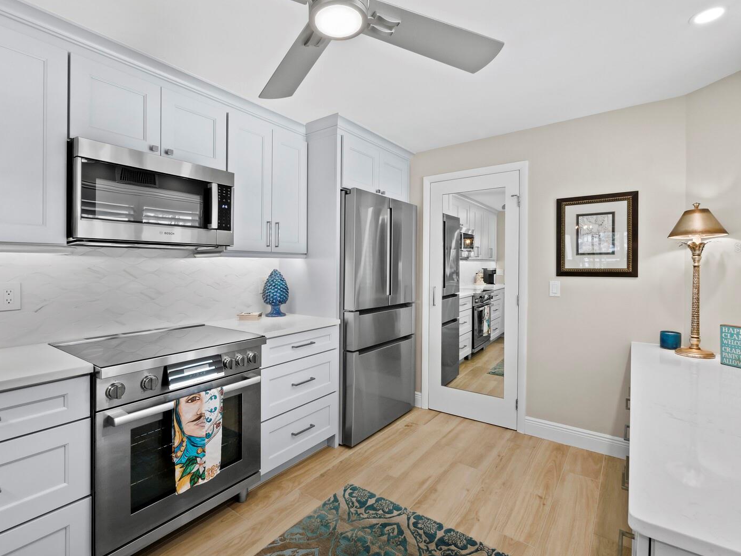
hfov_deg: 94.5
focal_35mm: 16
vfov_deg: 77.9
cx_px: 361
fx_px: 343
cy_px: 247
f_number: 11
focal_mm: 7
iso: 320
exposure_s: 1/2.5
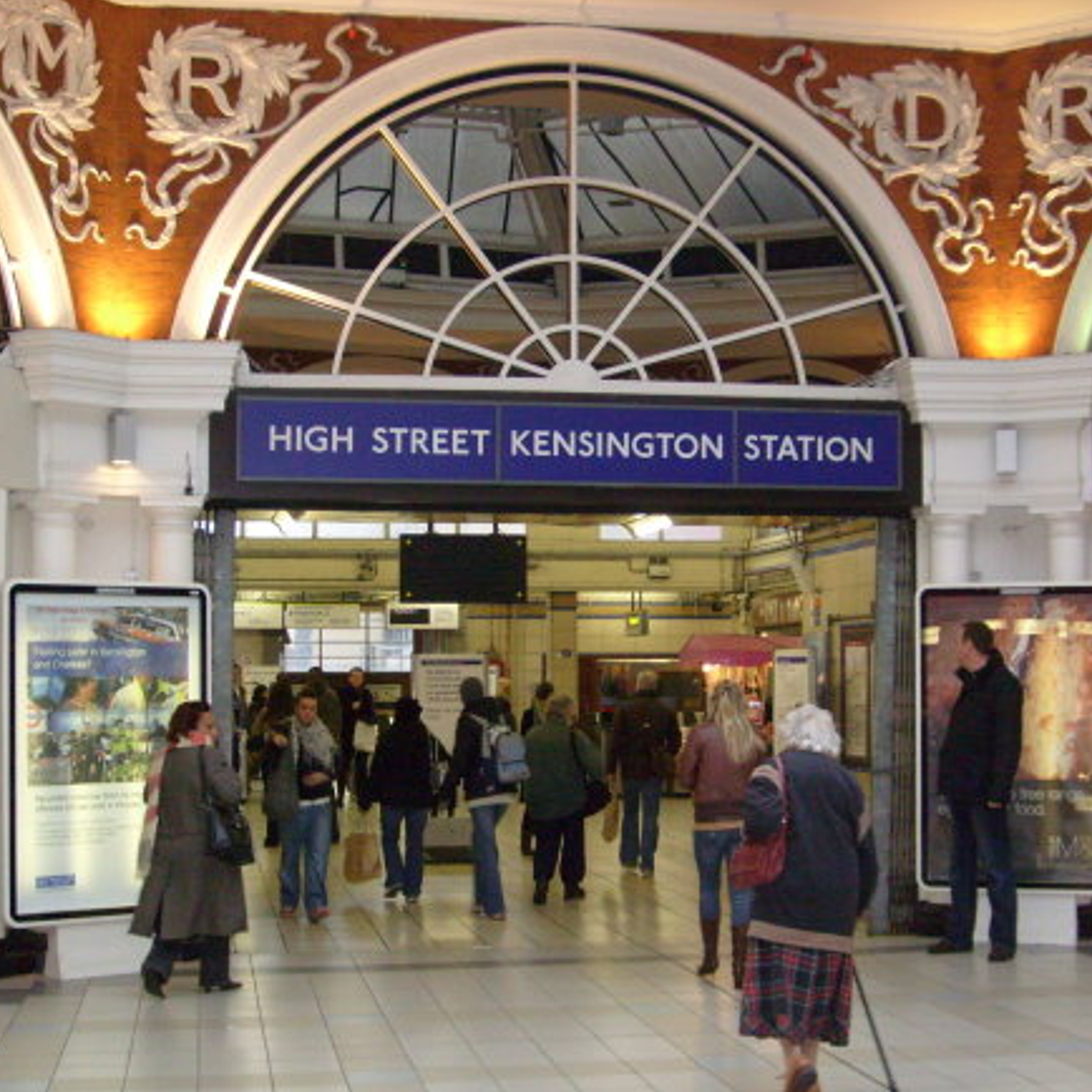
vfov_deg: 30.5
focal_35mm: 56
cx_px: 614
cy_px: 591
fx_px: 1999
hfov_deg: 30.5
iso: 200
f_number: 3
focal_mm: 7.2
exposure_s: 1/45
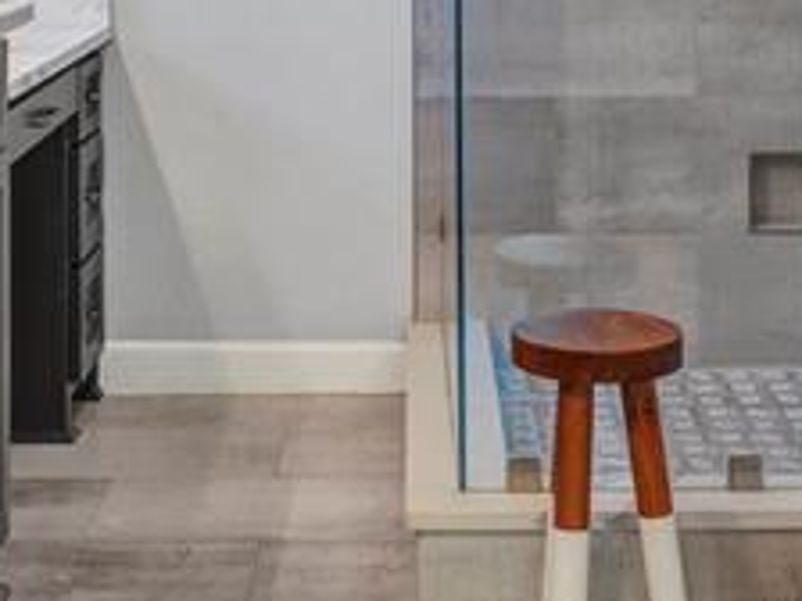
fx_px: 1830
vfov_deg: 17.7
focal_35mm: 79
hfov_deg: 24.7
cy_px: -129
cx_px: 444
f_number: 7.1
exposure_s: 1/13
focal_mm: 18
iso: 320
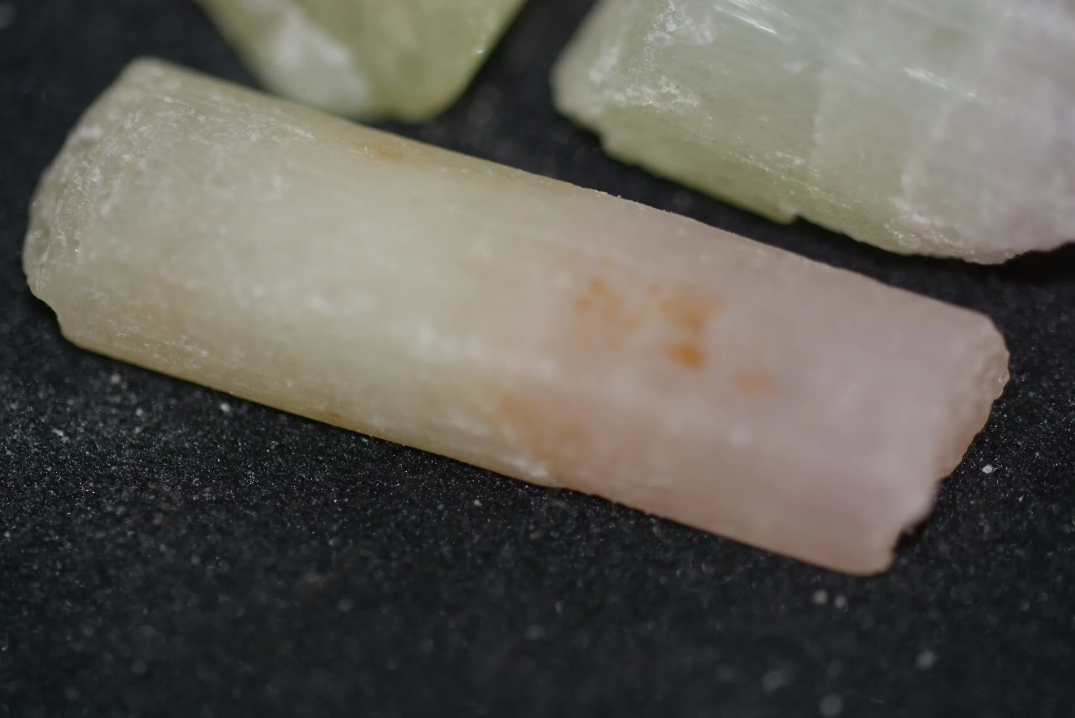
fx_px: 4704
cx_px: 538
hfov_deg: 13.0
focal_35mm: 158
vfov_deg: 8.7
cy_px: 359
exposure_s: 1/60
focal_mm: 105
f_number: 4.2
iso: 180
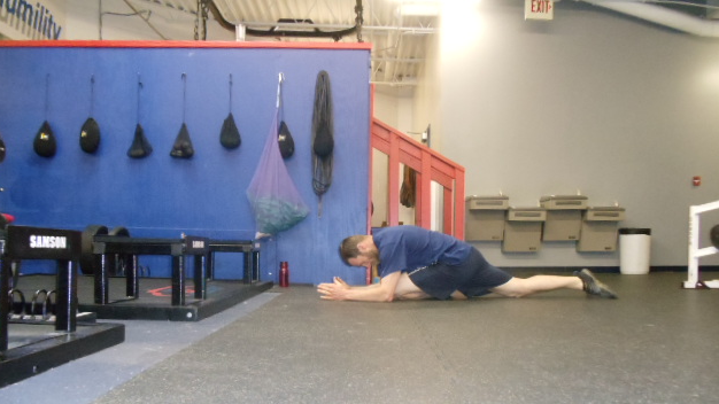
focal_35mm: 49
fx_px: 934
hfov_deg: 42.1
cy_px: 266
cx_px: 353
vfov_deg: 24.3
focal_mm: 6
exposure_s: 1/30
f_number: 3.5
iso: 800
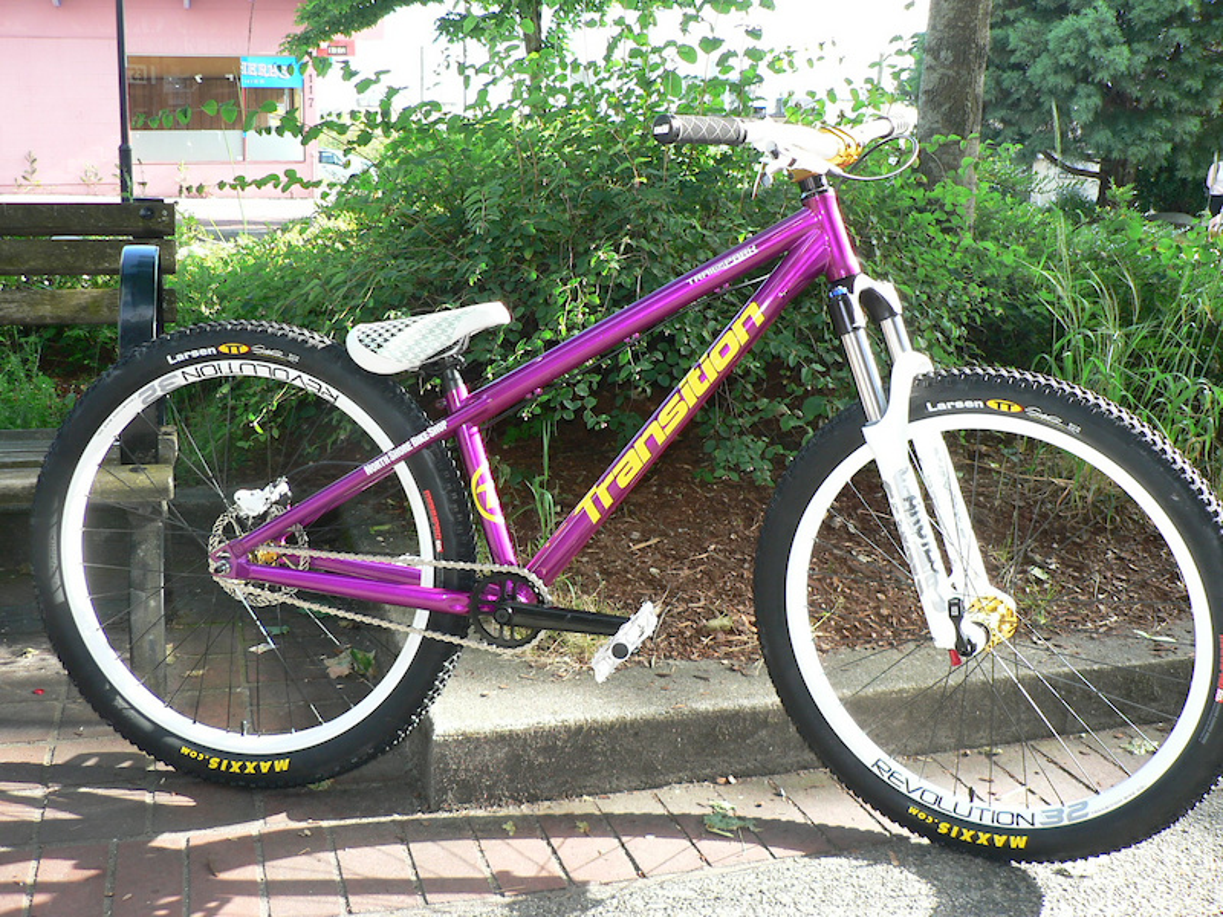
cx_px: 612
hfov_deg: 52.6
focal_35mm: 35
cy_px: 458
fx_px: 1237
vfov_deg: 40.7
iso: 64
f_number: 2.8
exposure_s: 1/80
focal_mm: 6
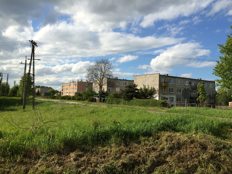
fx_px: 194
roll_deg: -0.4
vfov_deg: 48.2
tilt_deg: +3.7
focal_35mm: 29
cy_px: 87
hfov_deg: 61.7
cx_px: 116
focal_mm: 4.15
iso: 32
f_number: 2.2
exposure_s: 1/2740
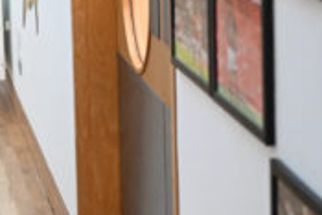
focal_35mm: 150
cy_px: -53
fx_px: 1343
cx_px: -289
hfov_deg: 12.3
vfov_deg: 9.0
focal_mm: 35
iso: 3200
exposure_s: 1/250
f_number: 2.8
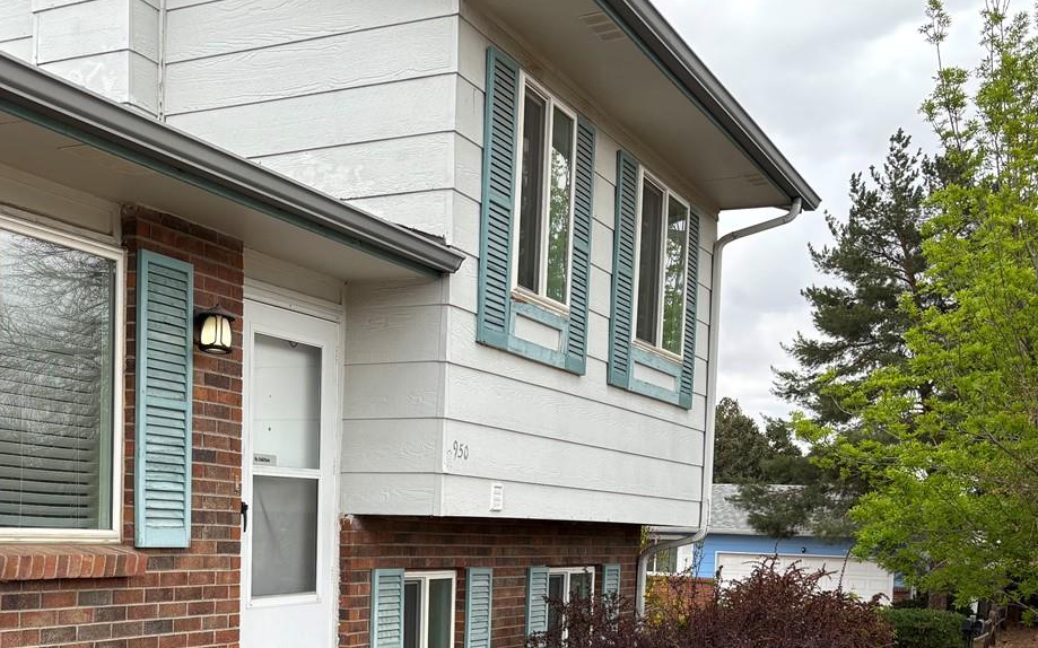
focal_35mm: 48
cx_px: 352
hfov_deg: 41.3
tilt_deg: -5.7
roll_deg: -2.1
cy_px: 621
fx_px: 1358
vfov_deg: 25.7
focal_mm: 5.96
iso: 50
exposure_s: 1/1233
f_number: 1.6
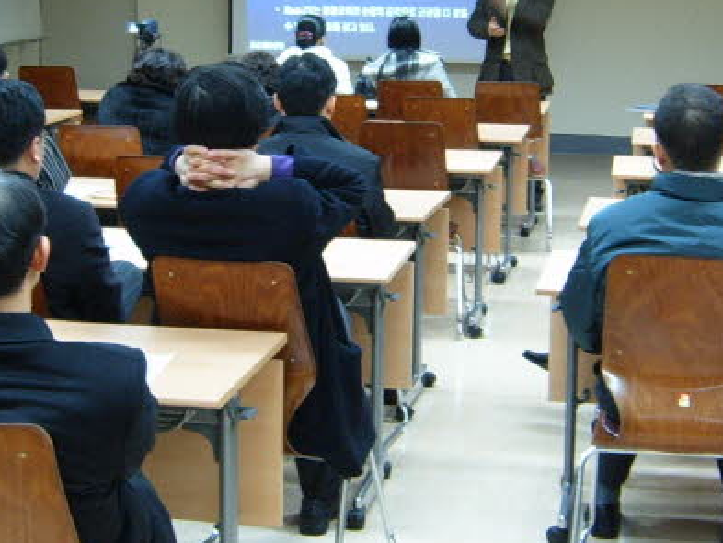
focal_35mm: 80
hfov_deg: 24.4
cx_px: 304
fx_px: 1671
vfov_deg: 18.4
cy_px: 228
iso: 141
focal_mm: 6.2
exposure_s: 1/8
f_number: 2.9
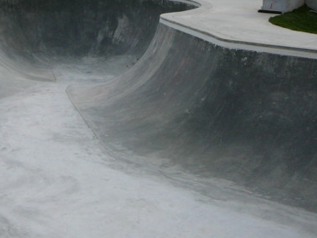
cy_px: 88
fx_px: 550
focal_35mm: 60
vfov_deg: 24.4
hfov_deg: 31.4
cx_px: 65
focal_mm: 5.2
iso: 80
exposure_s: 1/800
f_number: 2.8
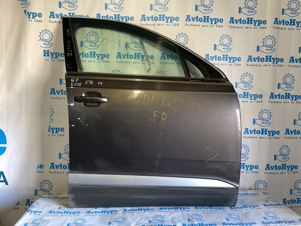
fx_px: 226
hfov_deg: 67.3
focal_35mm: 26
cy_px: 113
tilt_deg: -4.2
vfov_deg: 53.0
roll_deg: -0.8
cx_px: 150
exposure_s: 1/60
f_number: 1.8
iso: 500
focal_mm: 4.25
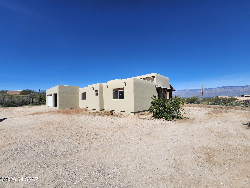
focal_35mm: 13
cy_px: 94
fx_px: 94
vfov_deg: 89.9
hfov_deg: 106.2
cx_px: 125
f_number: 2.2
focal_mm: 1.74
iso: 40
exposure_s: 1/2958
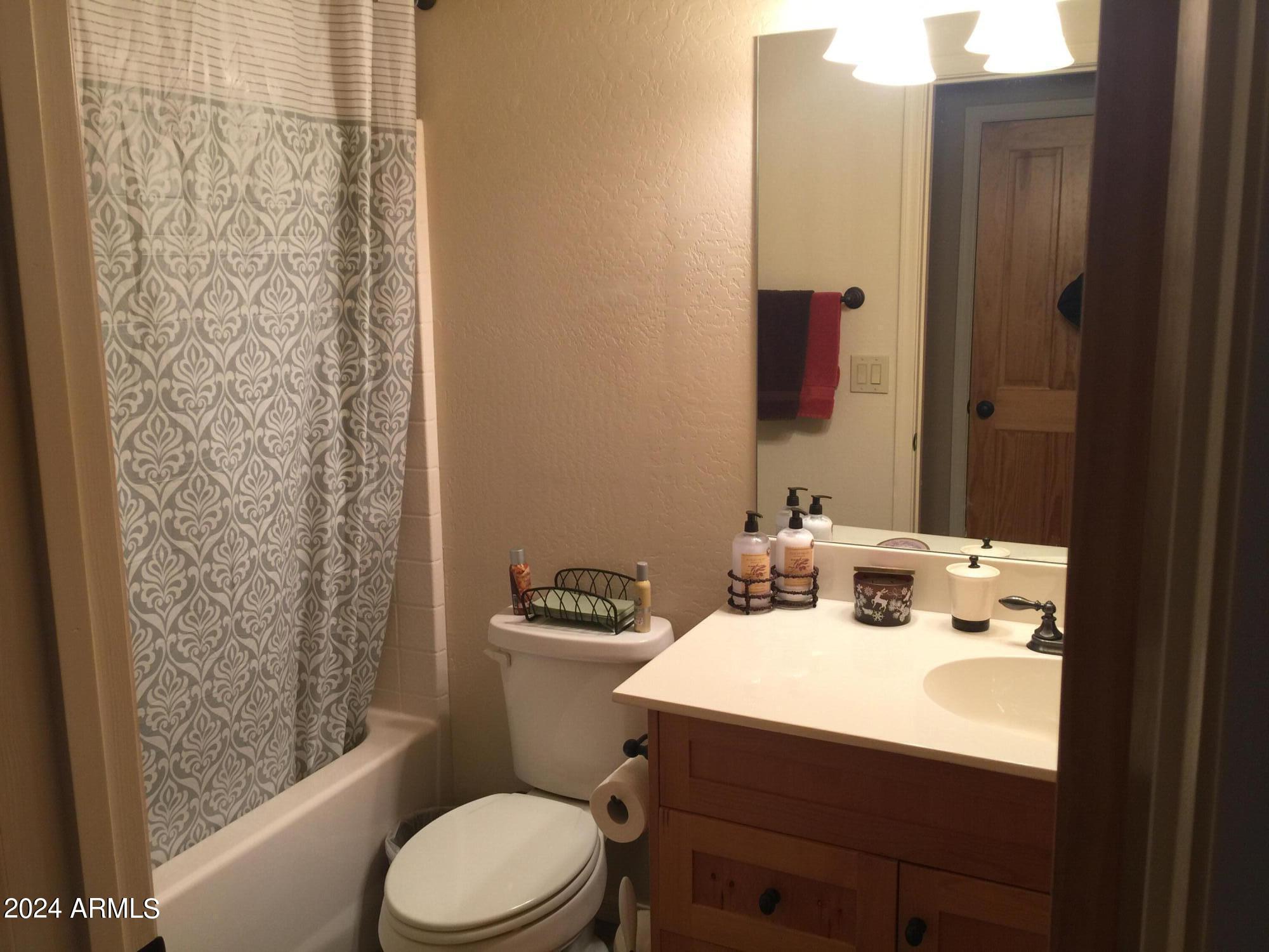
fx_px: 1063
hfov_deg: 61.7
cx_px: 634
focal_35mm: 29
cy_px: 476
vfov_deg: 48.2
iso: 32
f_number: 2.2
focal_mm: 4.15
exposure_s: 1/15
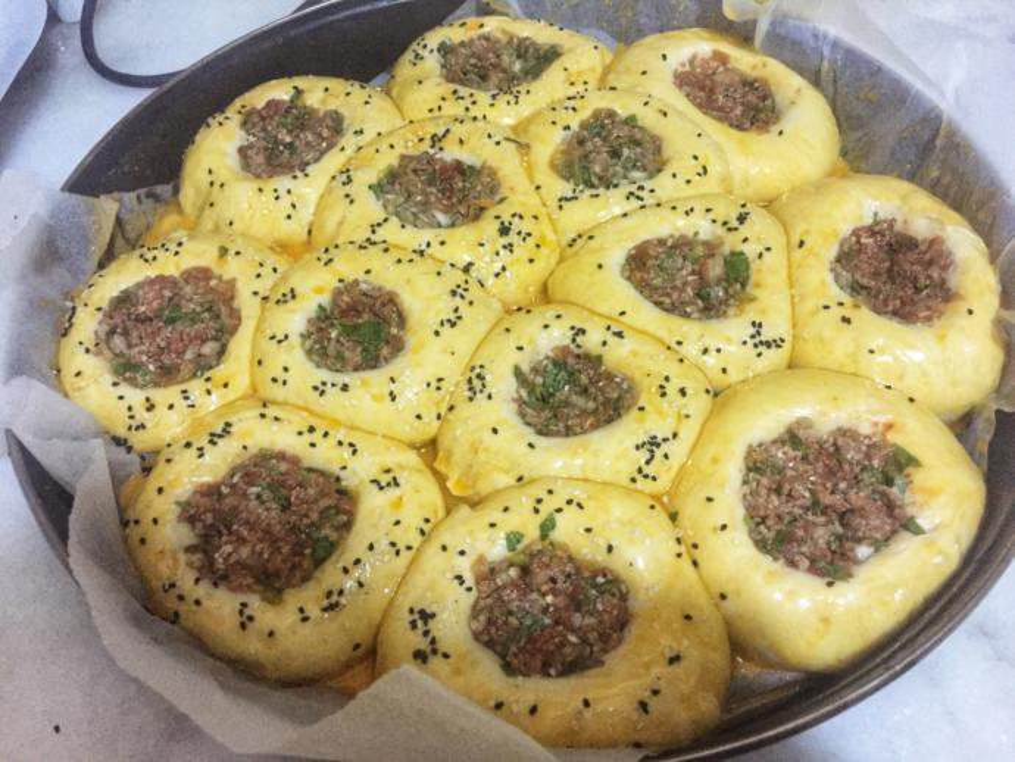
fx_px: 851
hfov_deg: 61.6
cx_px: 508
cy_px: 381
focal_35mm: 29
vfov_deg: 48.3
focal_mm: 4.15
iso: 400
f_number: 2.2
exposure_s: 1/17
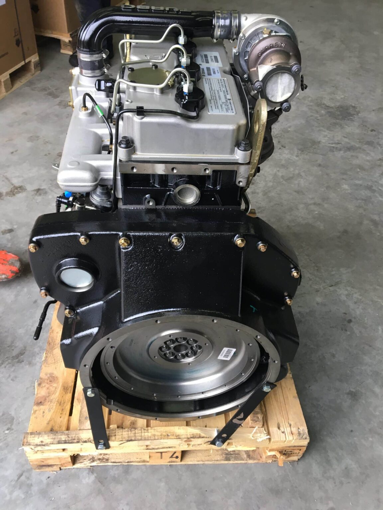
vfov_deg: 61.7
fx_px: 428
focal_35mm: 29
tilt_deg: -44.5
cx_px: 192
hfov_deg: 48.2
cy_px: 255
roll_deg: -5.8
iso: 40
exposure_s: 1/33
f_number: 2.2
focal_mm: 4.15
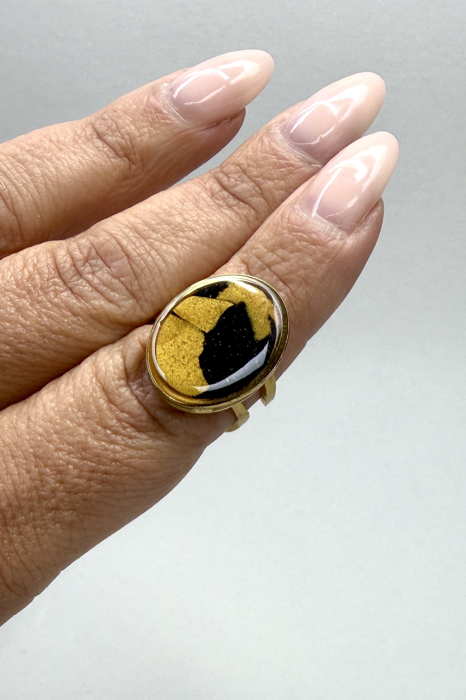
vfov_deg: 71.5
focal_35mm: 25
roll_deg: +0.0
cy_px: 350
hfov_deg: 51.2
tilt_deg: -22.0
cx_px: 208
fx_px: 485
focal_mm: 2.22
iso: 40
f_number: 2.2
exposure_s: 1/166
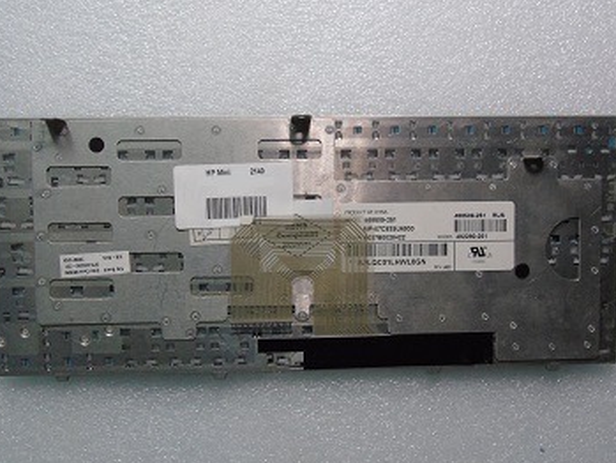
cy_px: 228
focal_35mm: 39
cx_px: 302
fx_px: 694
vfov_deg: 36.8
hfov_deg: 47.8
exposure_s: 1/40
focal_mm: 6.1
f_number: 6.6
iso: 400
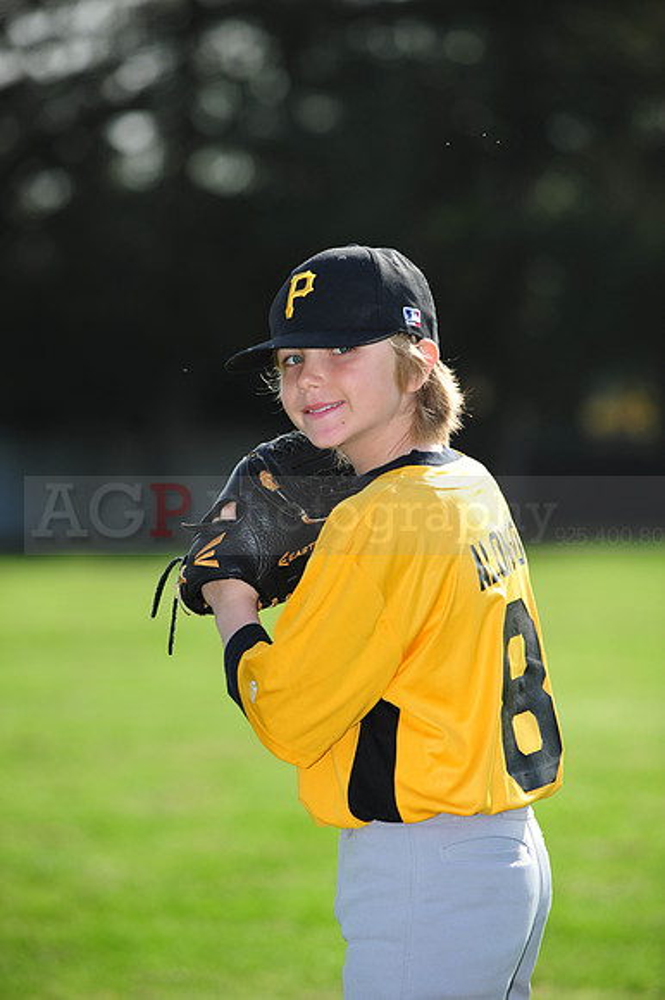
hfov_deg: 7.8
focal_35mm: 175
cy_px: 500
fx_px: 4854
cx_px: 332
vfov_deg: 11.8
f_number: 4.5
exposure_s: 1/2000
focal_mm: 175
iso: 400
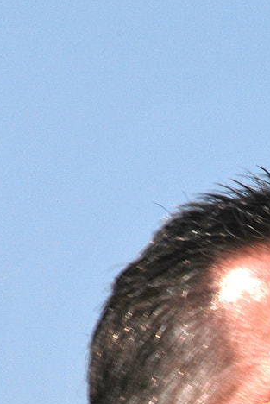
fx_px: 17274
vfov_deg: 1.3
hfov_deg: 0.9
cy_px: 572
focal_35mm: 1539
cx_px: 312
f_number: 22
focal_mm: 300
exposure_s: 1/125
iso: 100
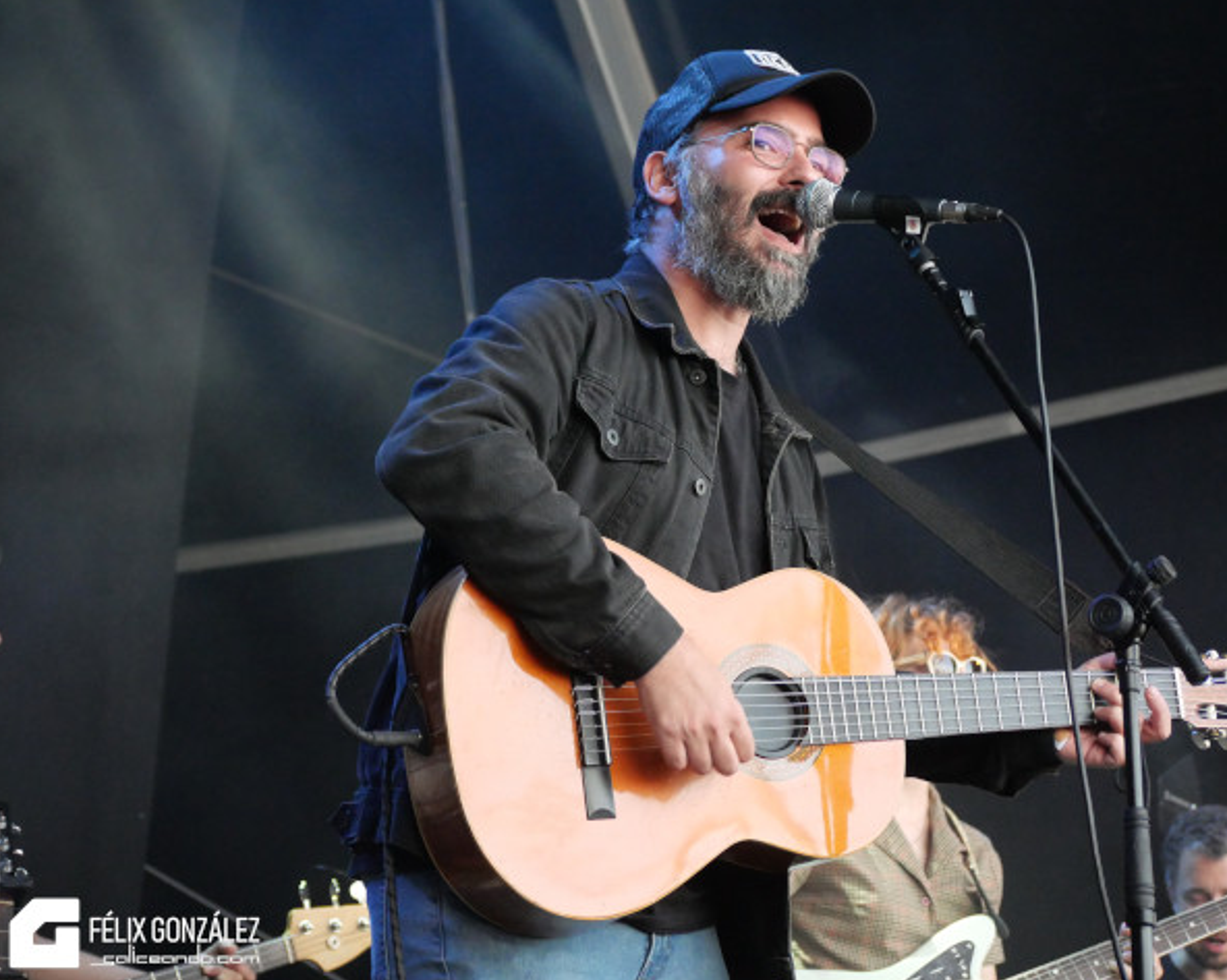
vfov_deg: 16.2
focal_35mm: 95
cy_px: 489
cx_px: 655
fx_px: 3448
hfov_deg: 20.2
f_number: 4
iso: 3200
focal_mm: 45
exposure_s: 1/500
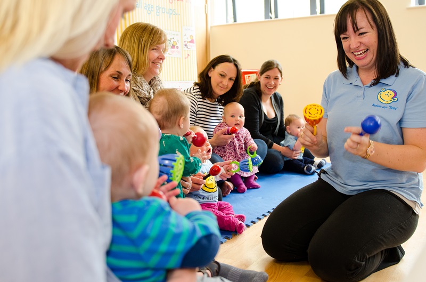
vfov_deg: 36.7
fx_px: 425
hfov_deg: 53.2
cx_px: 213
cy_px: 141
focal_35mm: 36
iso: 800
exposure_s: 1/200
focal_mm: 24
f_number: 2.8
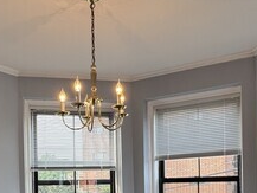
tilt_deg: -0.9
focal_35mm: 43
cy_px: 187
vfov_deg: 31.4
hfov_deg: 43.8
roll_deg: +0.1
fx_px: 319
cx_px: 133
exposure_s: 1/120
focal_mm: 2.22
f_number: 2.2
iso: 50
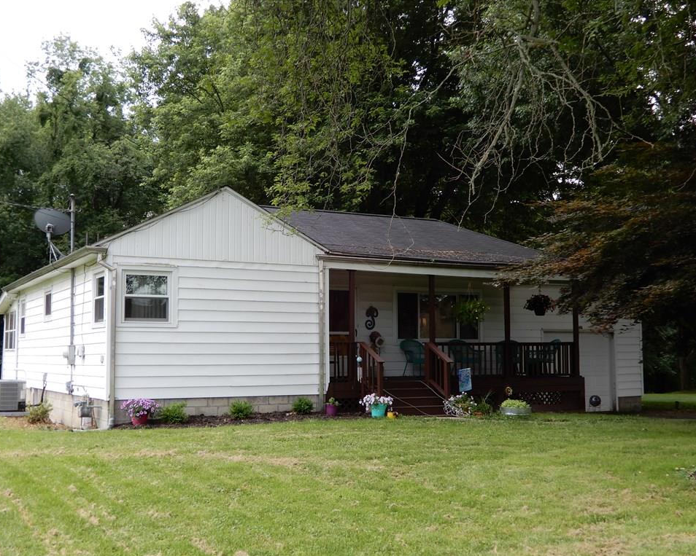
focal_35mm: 44
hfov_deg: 42.0
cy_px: 278
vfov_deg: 34.1
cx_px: 333
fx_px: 906
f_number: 4
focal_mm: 7.5
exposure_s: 1/50
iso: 80
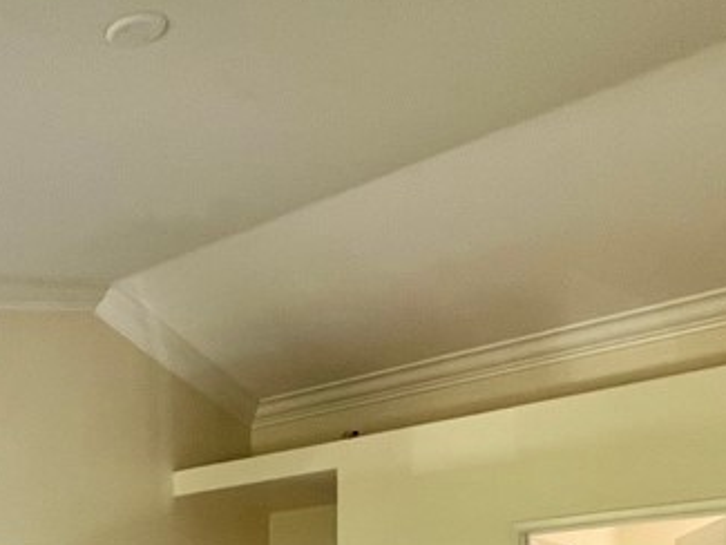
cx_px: 132
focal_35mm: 41
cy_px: 735
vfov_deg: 28.1
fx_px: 860
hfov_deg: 43.3
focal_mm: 1.57
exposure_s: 1/120
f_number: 1.8
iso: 200
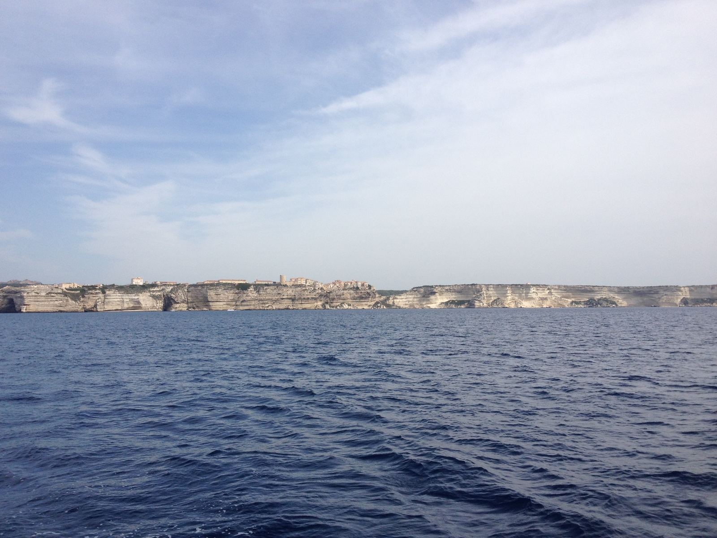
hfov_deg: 52.6
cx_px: 358
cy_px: 269
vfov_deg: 40.7
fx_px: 725
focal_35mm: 35
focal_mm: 4.28
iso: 64
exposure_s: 1/2123
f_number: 2.4
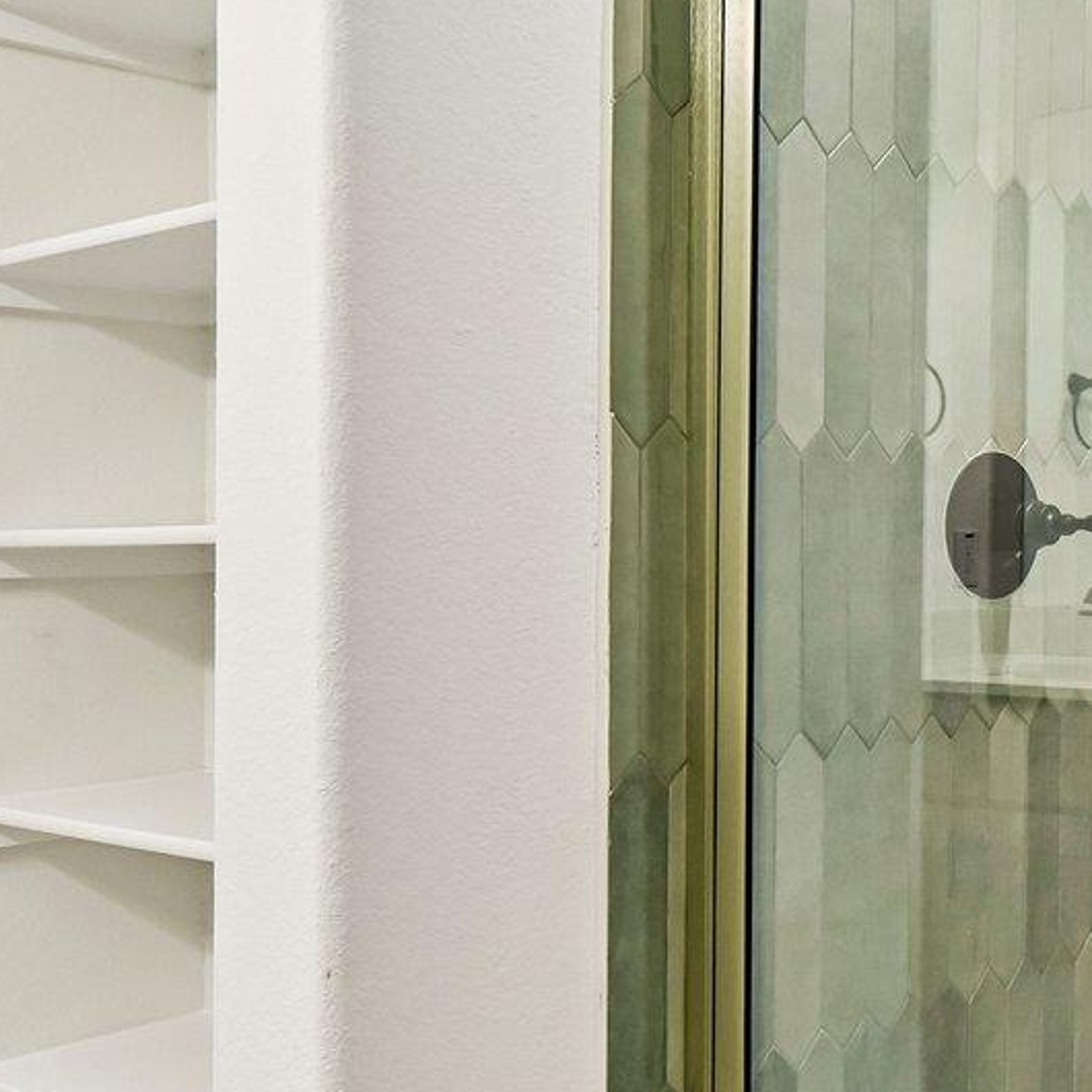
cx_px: 1111
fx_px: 1642
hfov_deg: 33.4
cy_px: 535
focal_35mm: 46
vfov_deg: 36.8
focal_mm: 14
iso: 640
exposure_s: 1/15
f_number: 8
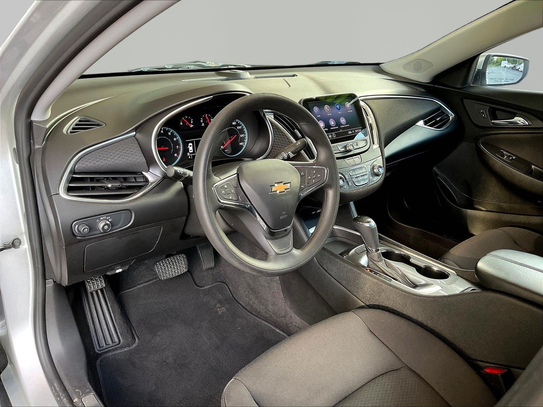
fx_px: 455
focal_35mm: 29
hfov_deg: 61.7
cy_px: 204
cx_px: 272
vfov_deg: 48.2
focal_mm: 3
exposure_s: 1/60
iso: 100
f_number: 1.8
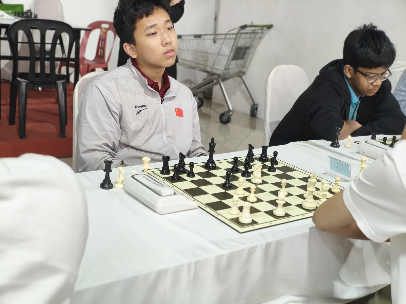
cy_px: 152
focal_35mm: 46
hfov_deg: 41.2
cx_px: 203
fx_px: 540
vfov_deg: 31.5
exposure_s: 1/99.5
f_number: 1.9
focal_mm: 7.1
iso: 1250
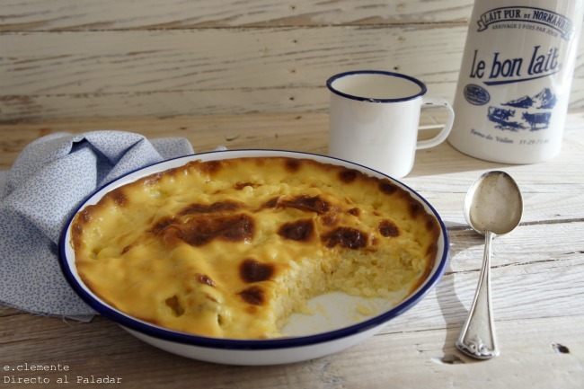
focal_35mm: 38
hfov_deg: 51.3
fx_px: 608
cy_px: 194
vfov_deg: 35.5
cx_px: 292
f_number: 4.5
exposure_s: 1/40
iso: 200
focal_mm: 25
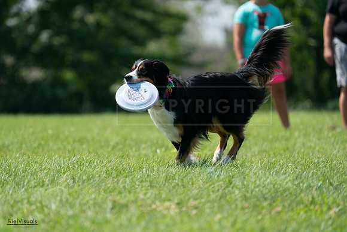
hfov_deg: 5.0
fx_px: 3962
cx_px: 174
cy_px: 116
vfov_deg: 3.3
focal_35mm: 411
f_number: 6.3
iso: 1000
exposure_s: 1/4000
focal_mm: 411
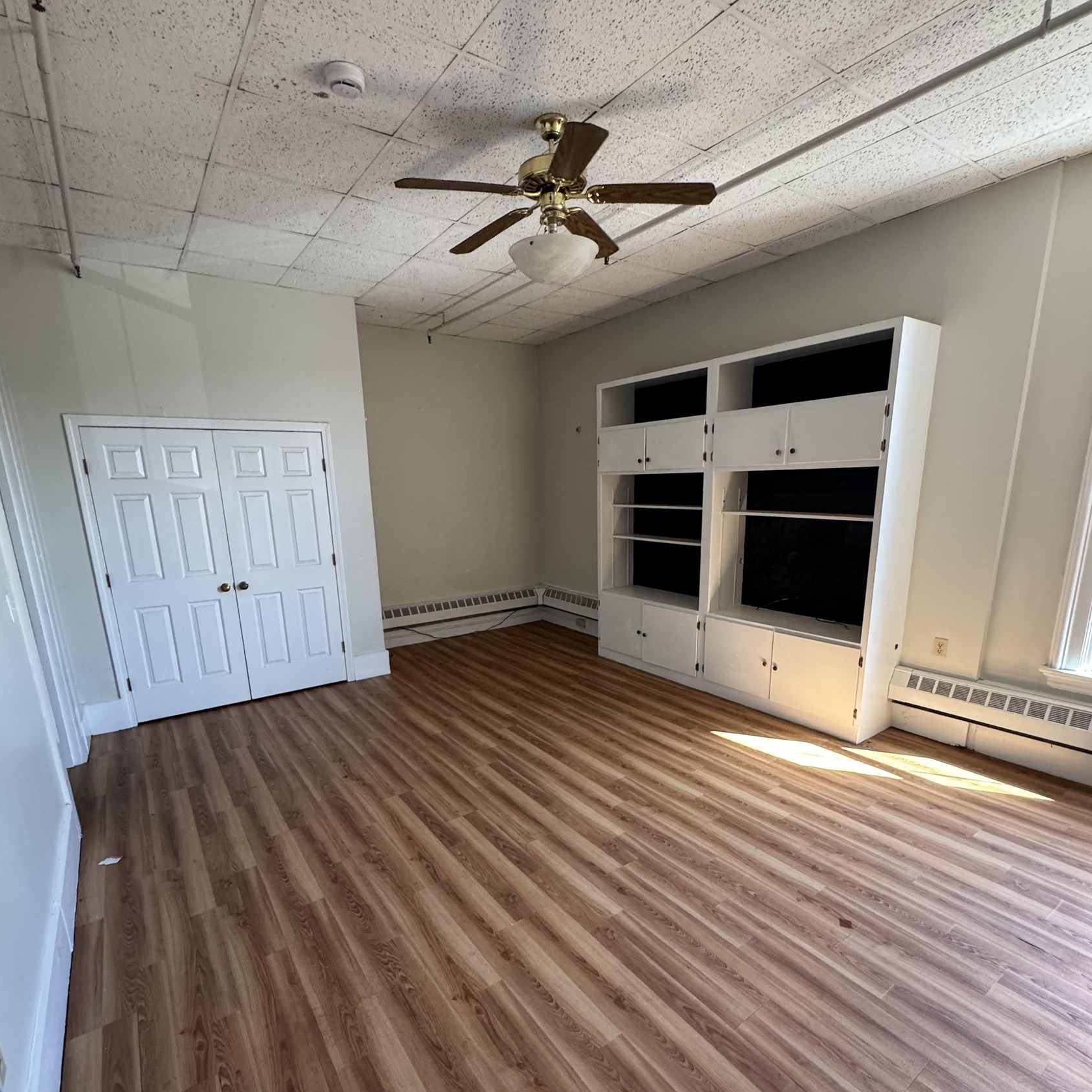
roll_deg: +1.0
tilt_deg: -14.2
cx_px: 540
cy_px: 632
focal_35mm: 17
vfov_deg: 83.3
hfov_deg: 84.0
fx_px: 607
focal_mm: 2.22
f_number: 2.2
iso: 320
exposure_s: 1/99
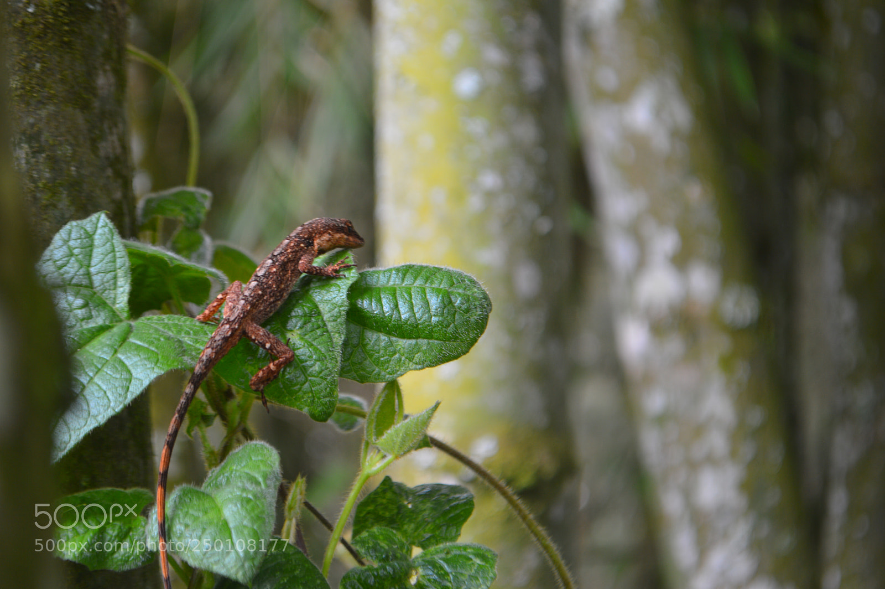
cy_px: 294
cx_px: 442
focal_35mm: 82
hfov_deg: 24.6
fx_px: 2026
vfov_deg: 16.5
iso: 100
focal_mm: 55
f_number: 5.6
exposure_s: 1/25
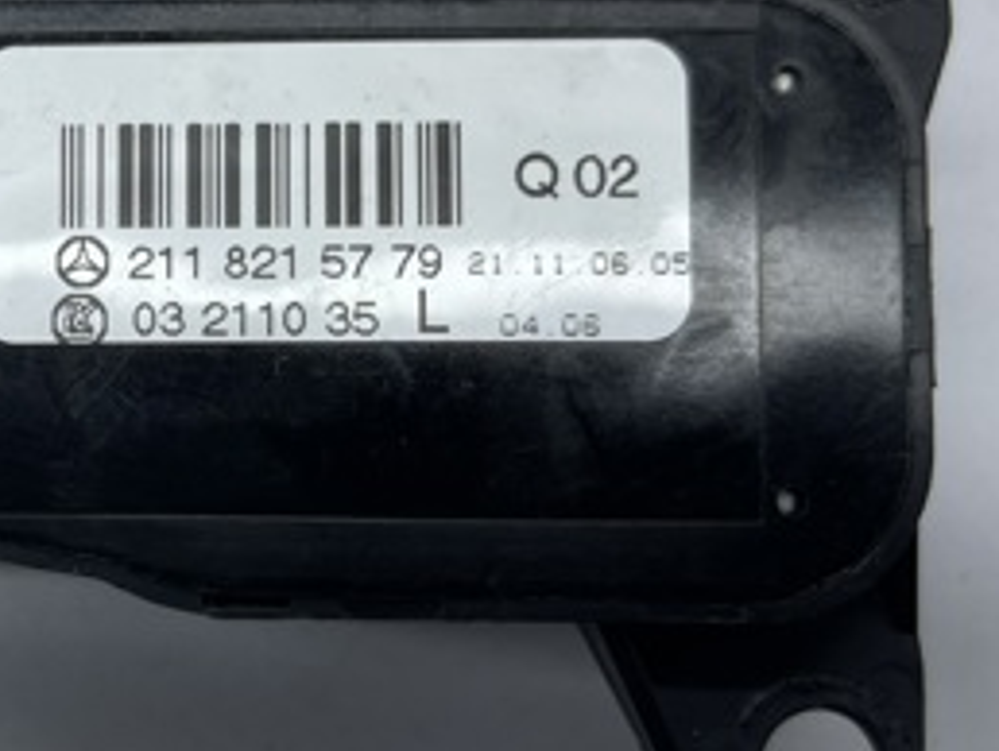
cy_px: 356
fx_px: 1791
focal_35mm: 62
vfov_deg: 23.7
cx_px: 105
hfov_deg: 29.9
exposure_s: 1/404
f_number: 1.6
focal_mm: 5.1
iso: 32
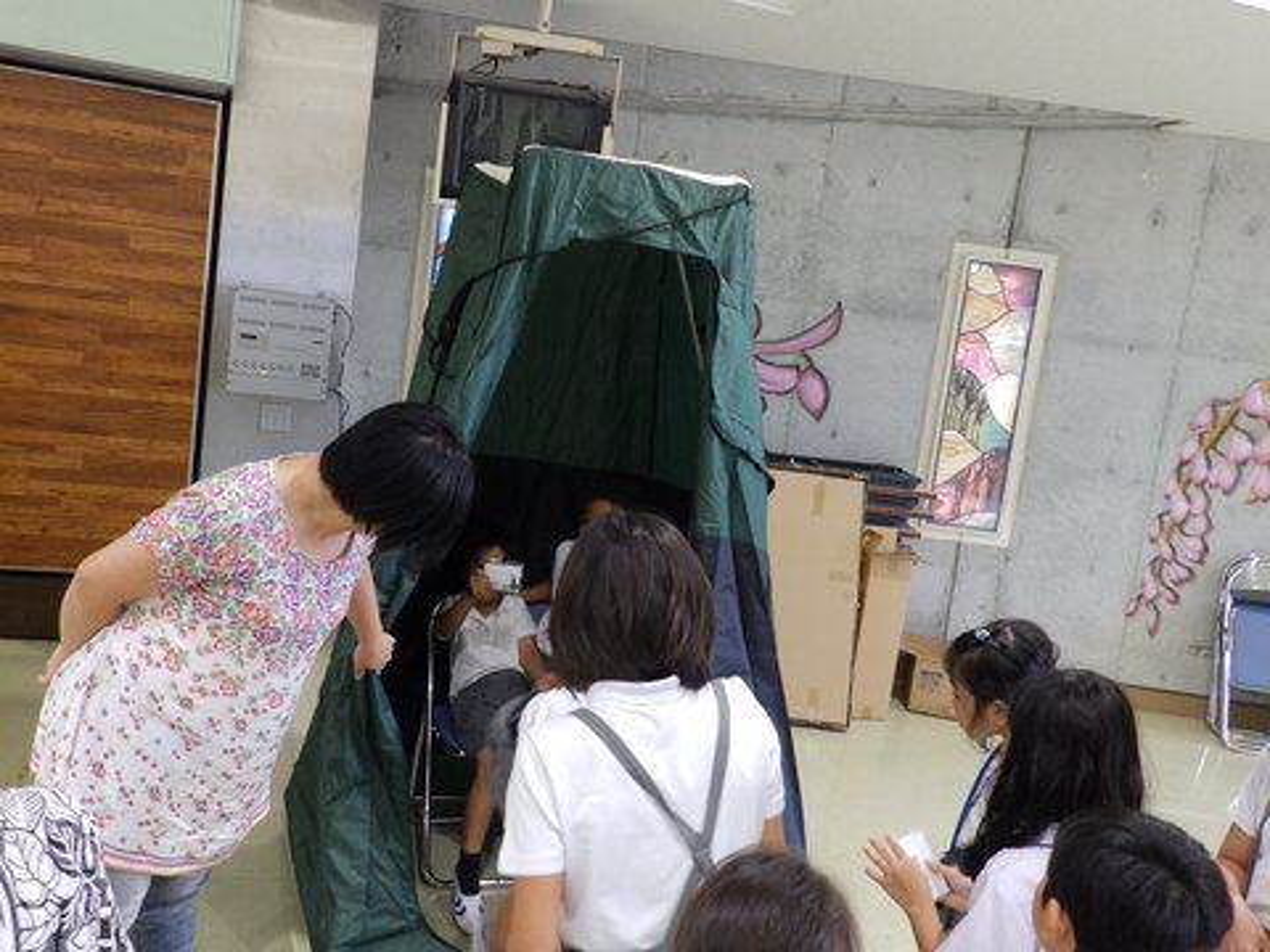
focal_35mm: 32
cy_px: 476
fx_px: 1174
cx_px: 635
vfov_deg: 44.2
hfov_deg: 56.8
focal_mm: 5.7
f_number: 3.7
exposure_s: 1/30
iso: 320
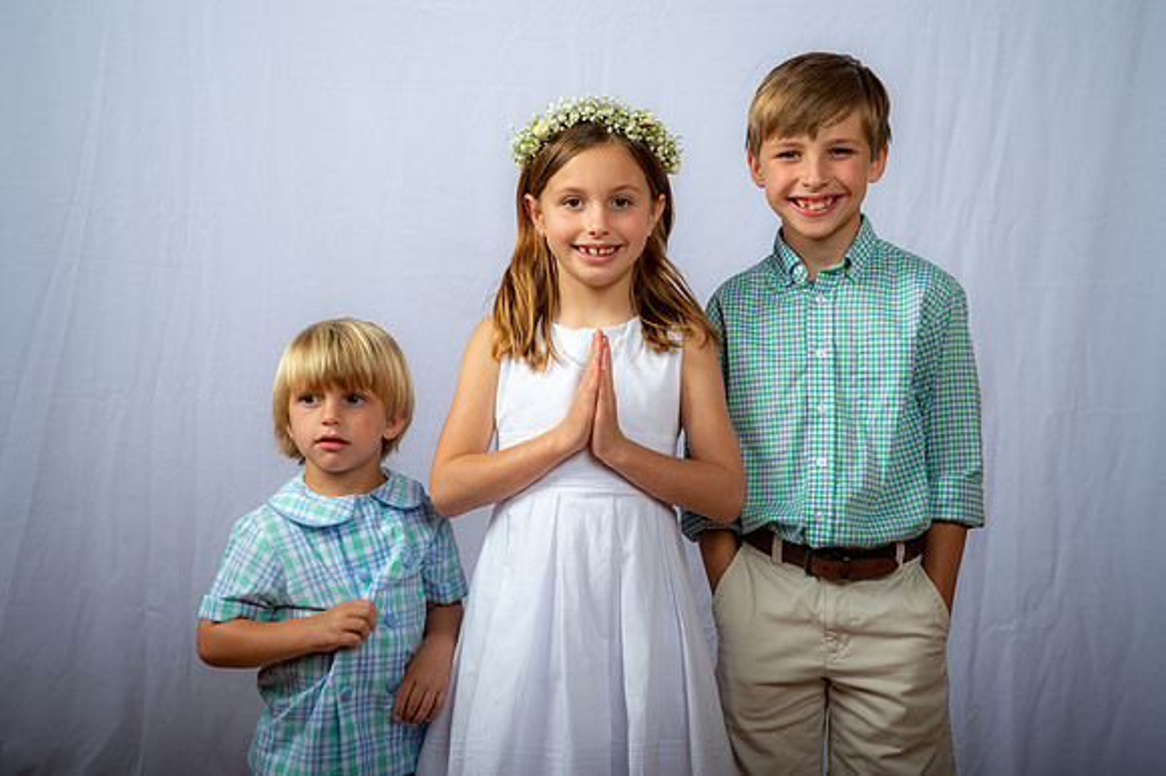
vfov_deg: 21.9
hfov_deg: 32.4
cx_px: 583
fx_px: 2007
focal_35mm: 62
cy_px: 388
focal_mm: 62
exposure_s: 1/200
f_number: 6.3
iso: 250
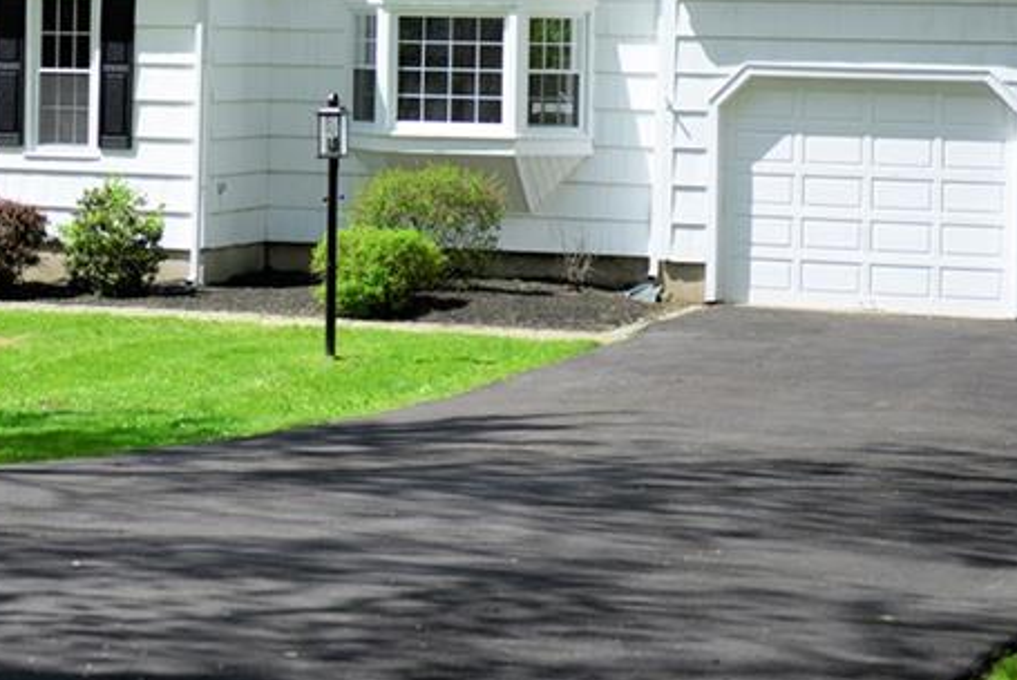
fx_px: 3053
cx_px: 255
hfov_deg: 18.8
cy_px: -8
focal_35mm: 108
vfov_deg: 12.5
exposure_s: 1/8000
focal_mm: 48
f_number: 2.8
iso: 500
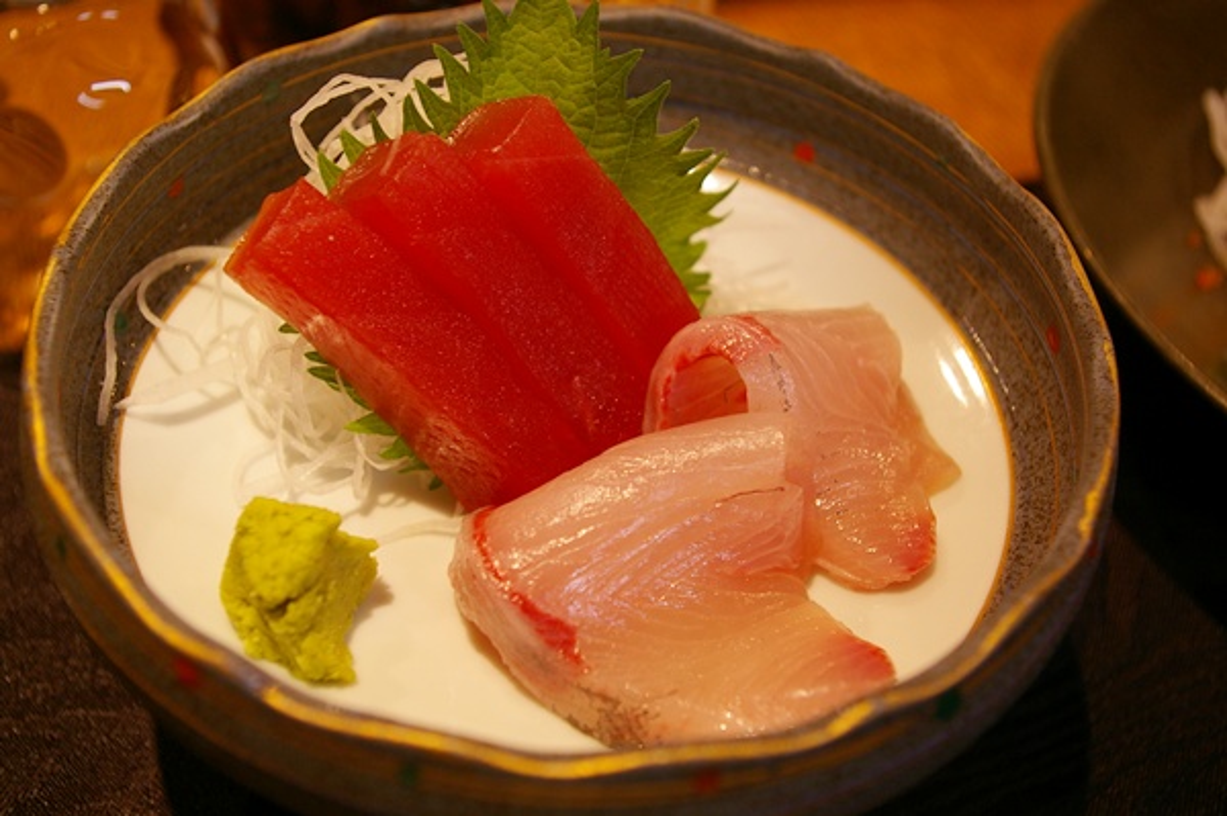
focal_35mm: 50
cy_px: 408
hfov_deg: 40.0
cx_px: 614
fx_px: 1686
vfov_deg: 27.2
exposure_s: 1/15
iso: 400
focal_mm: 33
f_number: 4
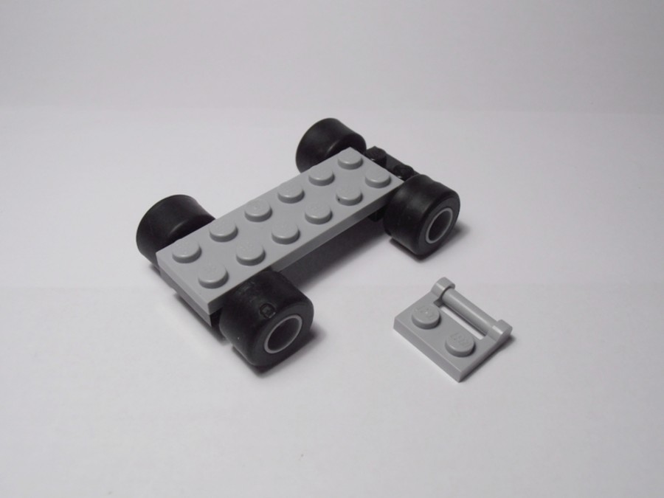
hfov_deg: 50.1
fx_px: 710
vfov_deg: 38.7
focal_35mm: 37
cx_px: 332
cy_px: 249
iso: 80
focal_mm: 6.61
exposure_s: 1/80
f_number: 3.9
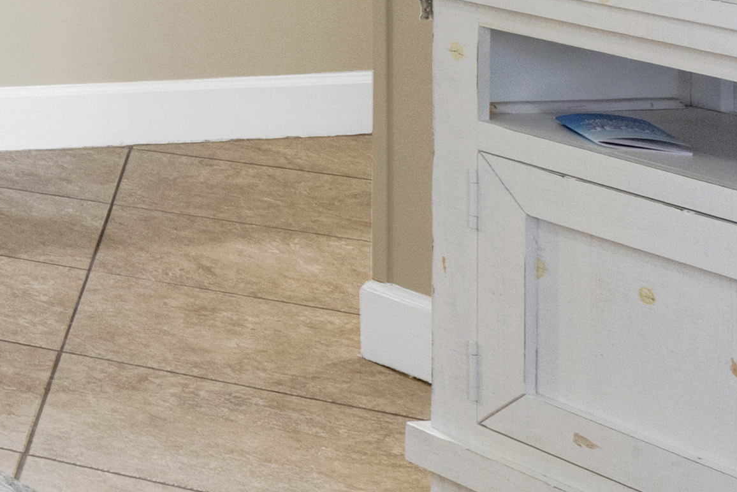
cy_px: -427
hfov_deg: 12.5
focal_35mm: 100
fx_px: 2047
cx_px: -1285
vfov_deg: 12.4
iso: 400
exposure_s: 1/10
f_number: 11
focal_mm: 14
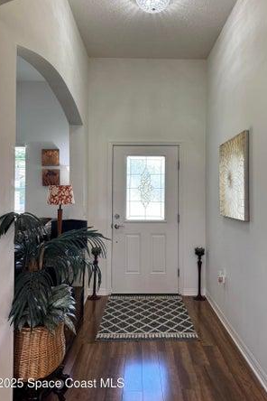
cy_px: 186
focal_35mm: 27
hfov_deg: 47.8
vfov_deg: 67.3
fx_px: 300
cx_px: 149
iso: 100
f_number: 1.78
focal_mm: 6.76
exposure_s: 1/120
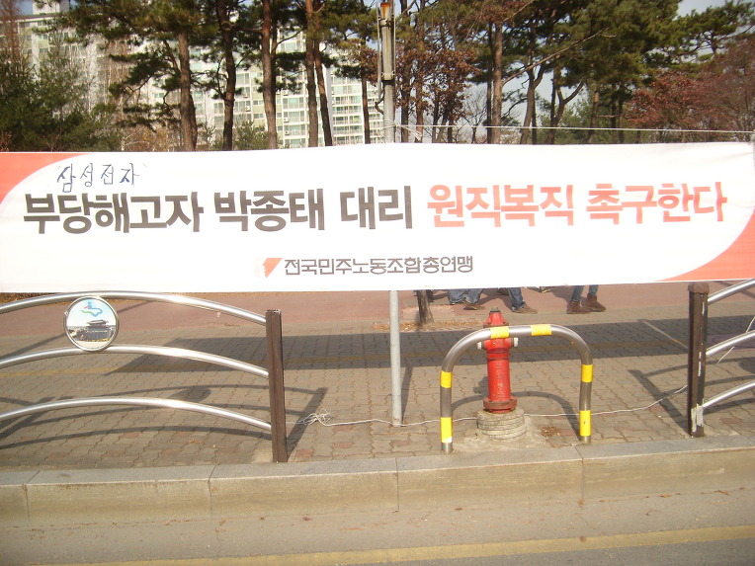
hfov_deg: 52.6
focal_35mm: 35
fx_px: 763
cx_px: 378
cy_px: 283
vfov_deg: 40.7
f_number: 7.1
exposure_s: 1/1610
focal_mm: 5.8
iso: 50
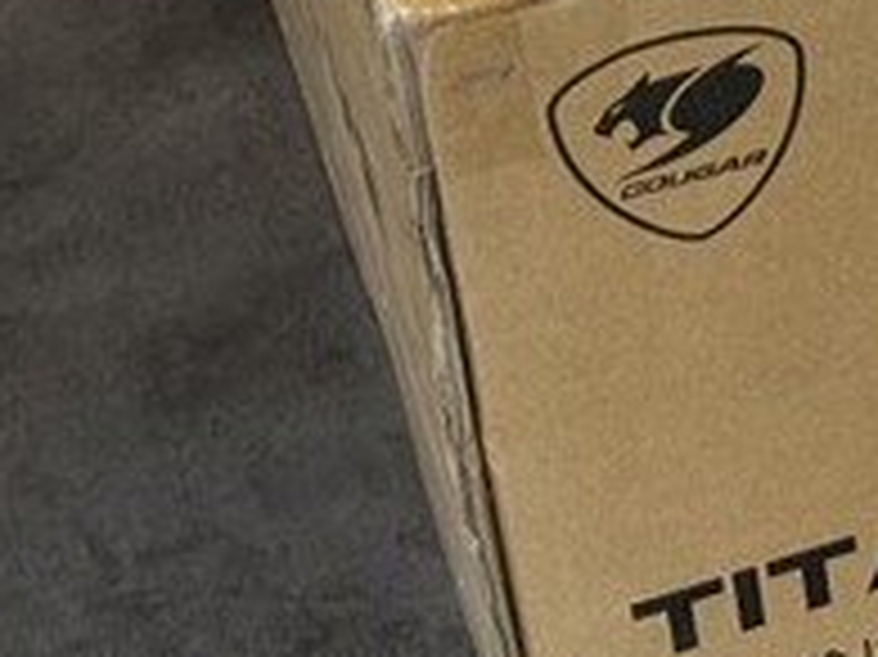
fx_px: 4867
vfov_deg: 7.6
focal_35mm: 192
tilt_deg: -34.3
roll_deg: +2.9
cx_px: 1423
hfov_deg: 9.9
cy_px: -335
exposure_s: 1/40
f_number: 1.78
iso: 320
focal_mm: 6.76
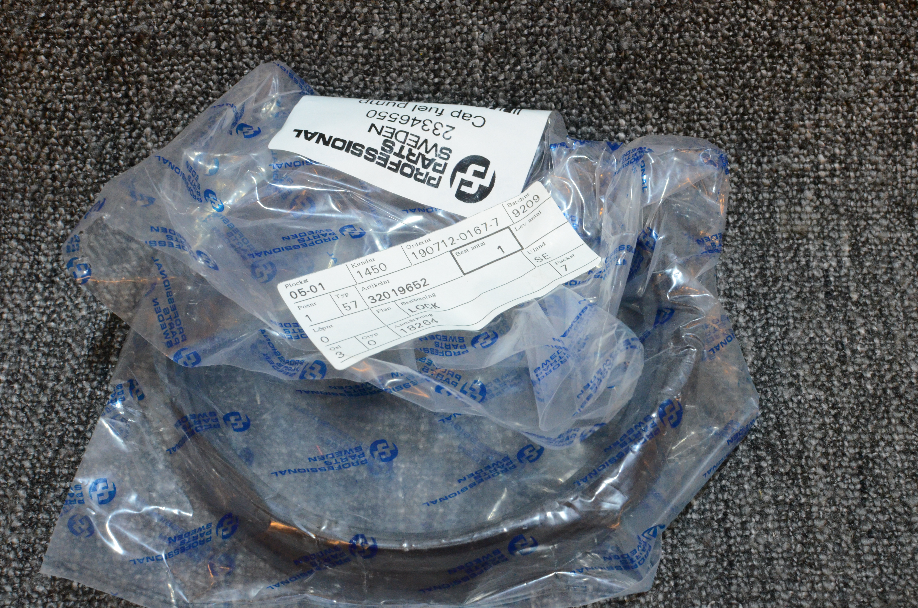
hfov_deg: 37.9
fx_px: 1336
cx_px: 459
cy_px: 304
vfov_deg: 25.6
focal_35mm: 52
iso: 2500
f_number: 11
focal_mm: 35
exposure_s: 1/50
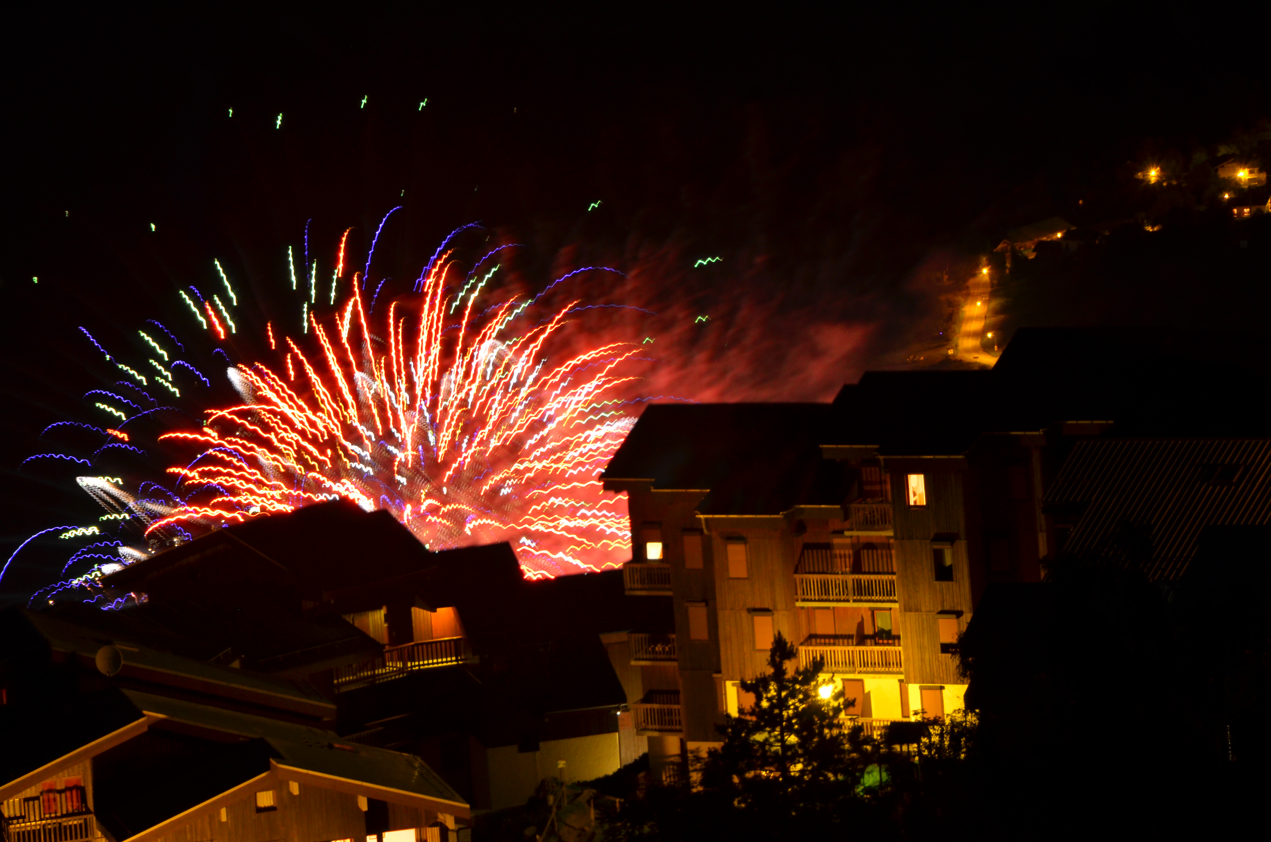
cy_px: 421
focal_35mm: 300
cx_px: 636
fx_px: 10570
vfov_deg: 4.6
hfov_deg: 6.9
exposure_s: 10
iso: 400
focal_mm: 200
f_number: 13
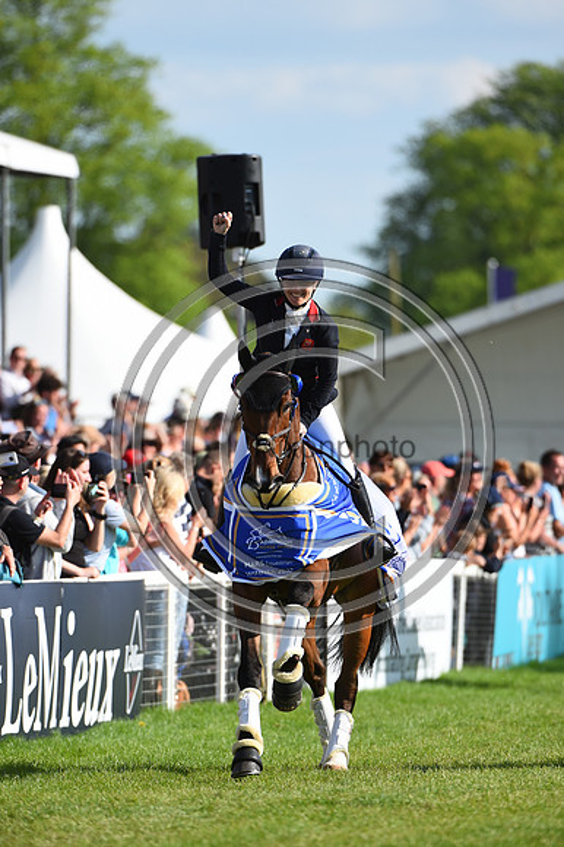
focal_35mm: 400
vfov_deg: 5.2
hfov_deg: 3.4
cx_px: 282
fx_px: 9411
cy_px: 424
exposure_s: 1/1250
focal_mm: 400
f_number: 5.6
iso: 320
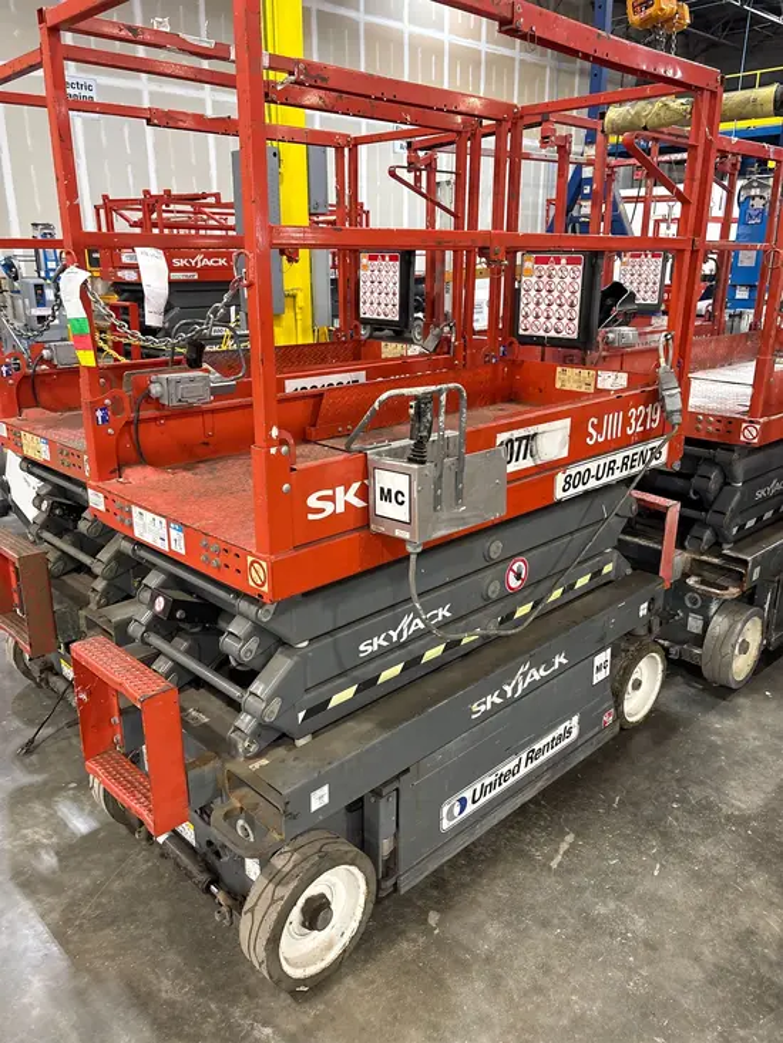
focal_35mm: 26
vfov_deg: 67.3
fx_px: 784
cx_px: 392
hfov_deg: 53.1
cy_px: 522
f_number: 1.6
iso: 250
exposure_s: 1/60
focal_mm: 5.96
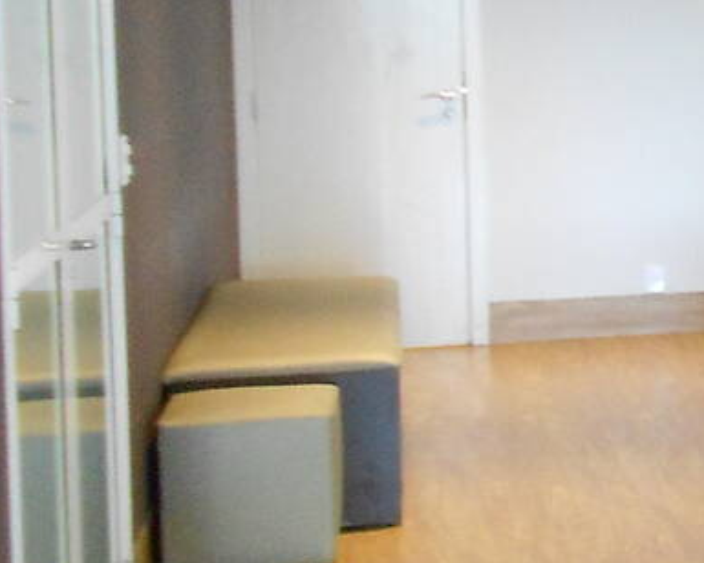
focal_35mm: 95
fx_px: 1979
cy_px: 93
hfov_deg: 16.5
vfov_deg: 16.1
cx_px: 1298
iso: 400
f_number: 3.2
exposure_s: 1/13
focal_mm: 4.6
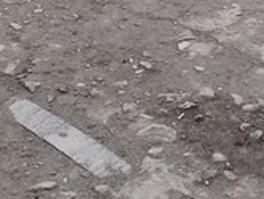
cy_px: -146
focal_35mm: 123
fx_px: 939
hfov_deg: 15.9
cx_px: 184
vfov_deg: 11.3
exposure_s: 1/492
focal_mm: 3.3
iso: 50
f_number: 2.2
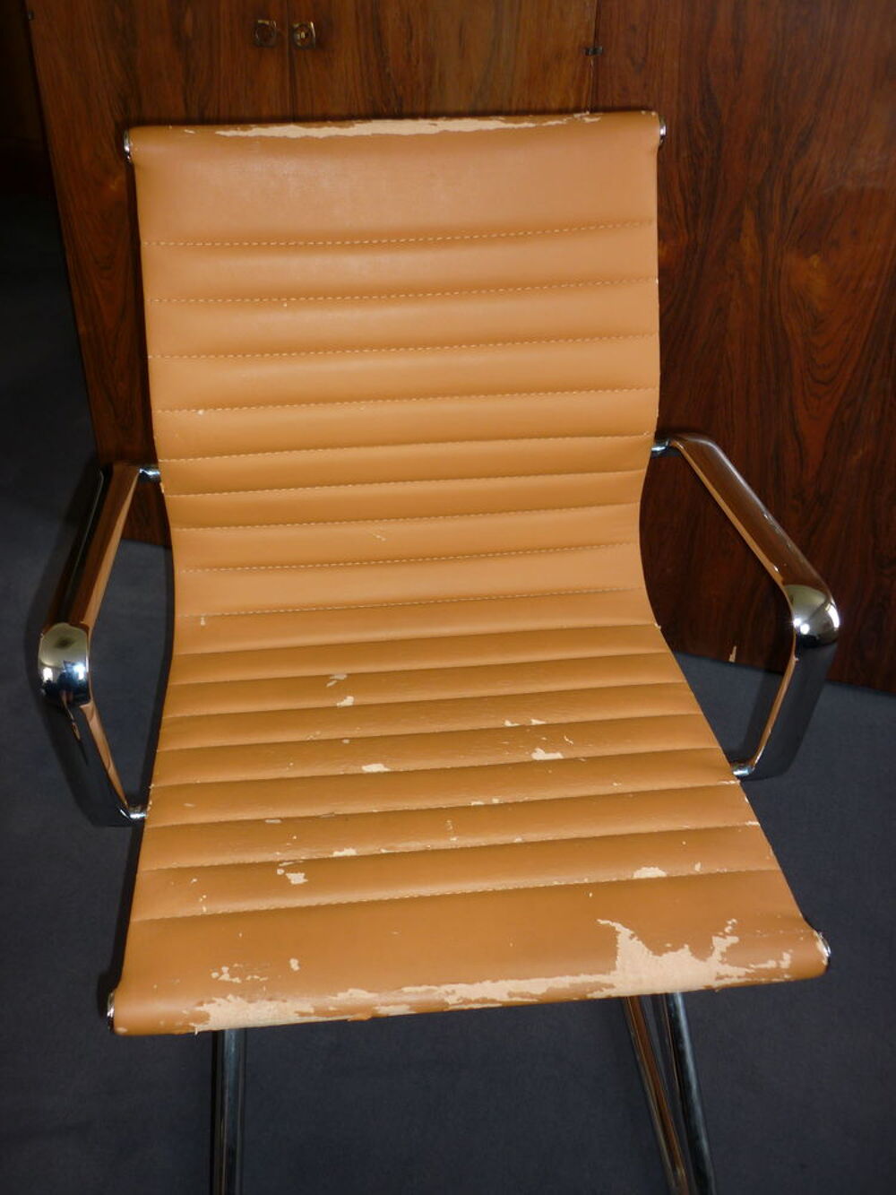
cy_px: 598
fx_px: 1139
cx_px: 448
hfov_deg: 43.0
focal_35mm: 33
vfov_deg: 55.3
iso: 100
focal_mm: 5.5
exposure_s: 1/30
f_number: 2.8
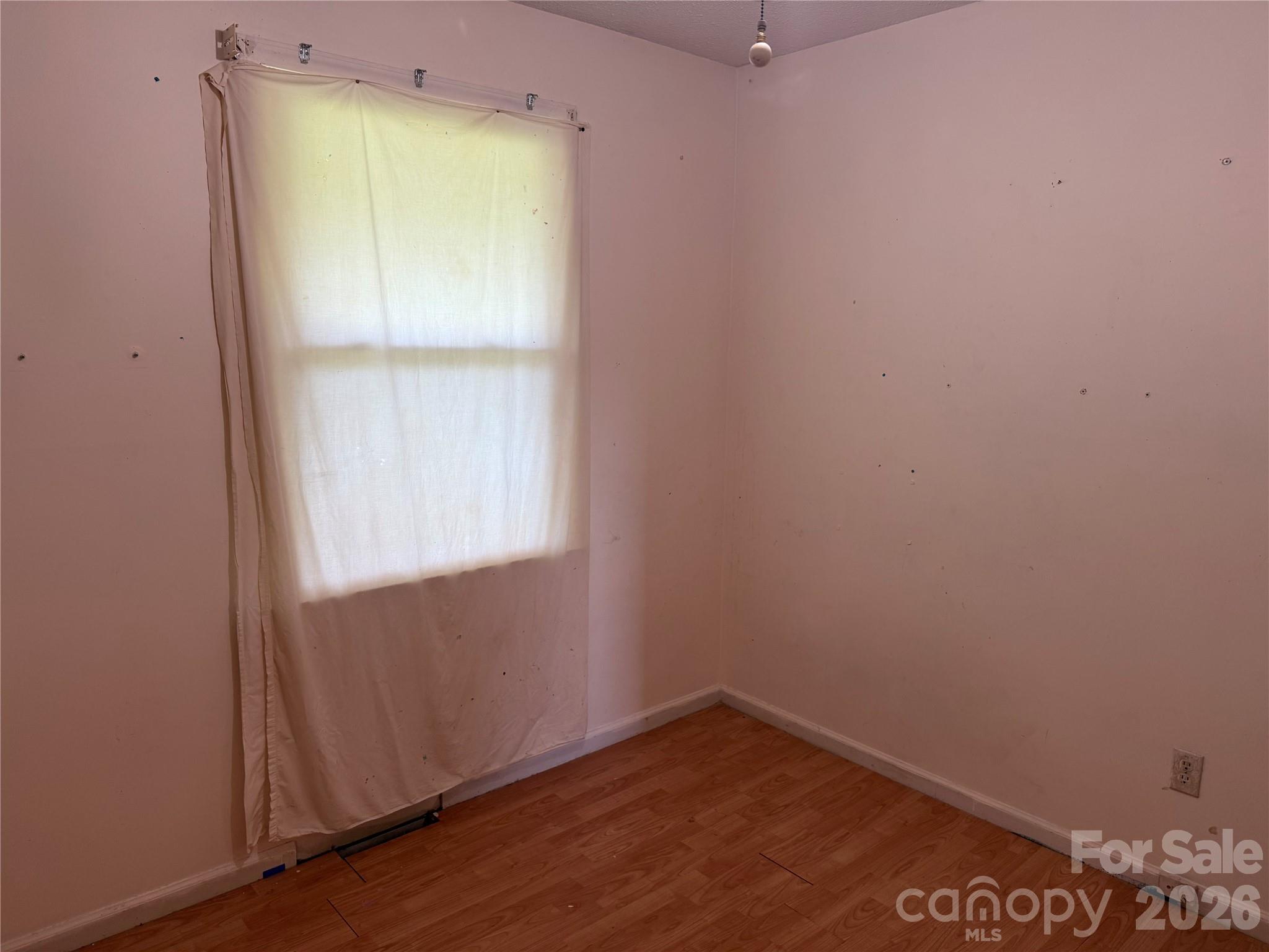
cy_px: 476
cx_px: 634
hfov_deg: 71.6
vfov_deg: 56.8
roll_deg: -1.2
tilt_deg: -8.0
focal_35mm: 24
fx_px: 880
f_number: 1.78
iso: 125
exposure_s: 1/60
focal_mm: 6.76
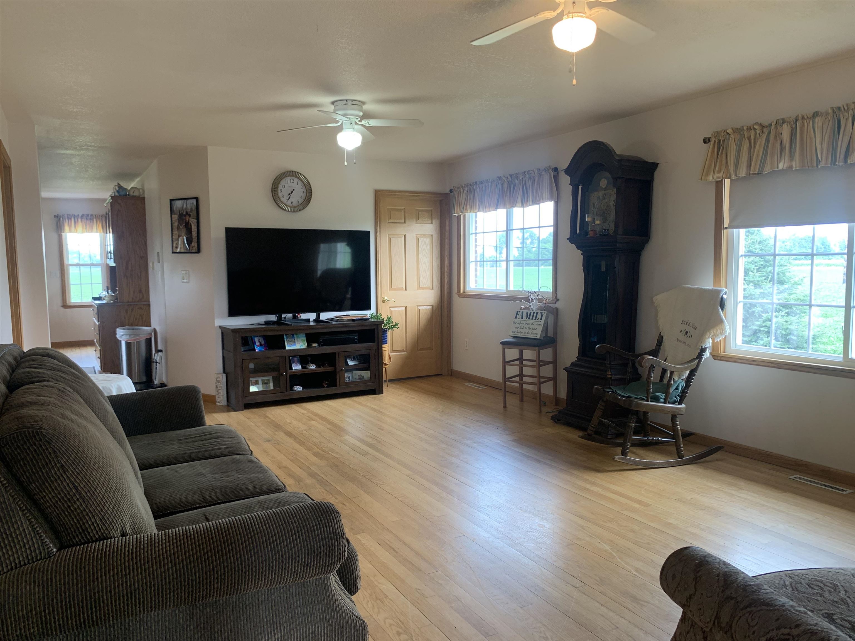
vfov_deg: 53.1
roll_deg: +0.6
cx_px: 428
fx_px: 642
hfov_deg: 67.3
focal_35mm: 26
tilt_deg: -6.9
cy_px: 320
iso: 64
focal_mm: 4.25
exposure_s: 1/60
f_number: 1.8
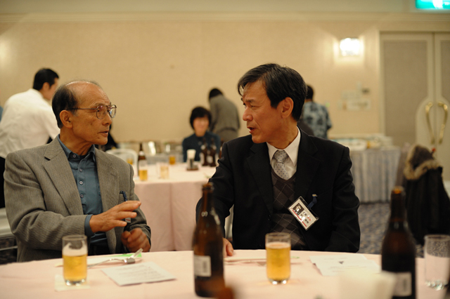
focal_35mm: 50
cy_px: 150
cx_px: 225
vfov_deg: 27.0
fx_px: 625
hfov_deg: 39.6
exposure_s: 1/100
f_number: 2.8
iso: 1250
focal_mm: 50
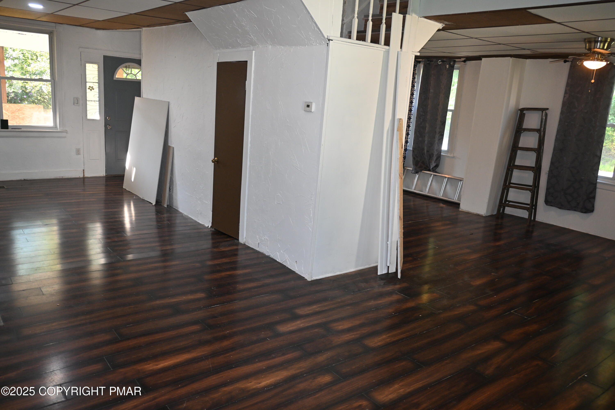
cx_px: 308
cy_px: 205
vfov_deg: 44.6
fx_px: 500
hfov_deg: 63.2
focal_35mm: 29
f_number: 3.8
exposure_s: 1/60
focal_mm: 19.5
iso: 560
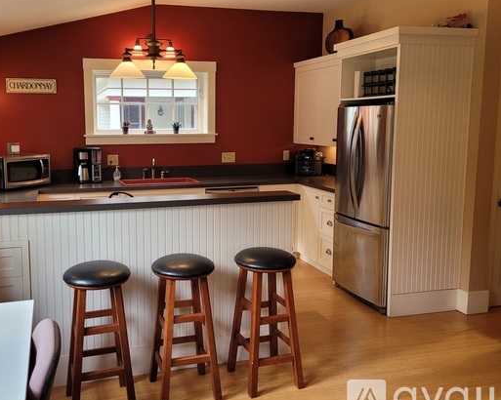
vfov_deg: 44.4
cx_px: 179
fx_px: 489
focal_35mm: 33
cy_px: 175
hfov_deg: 53.5
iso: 100
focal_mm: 5.4
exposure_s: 1/120
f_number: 1.8
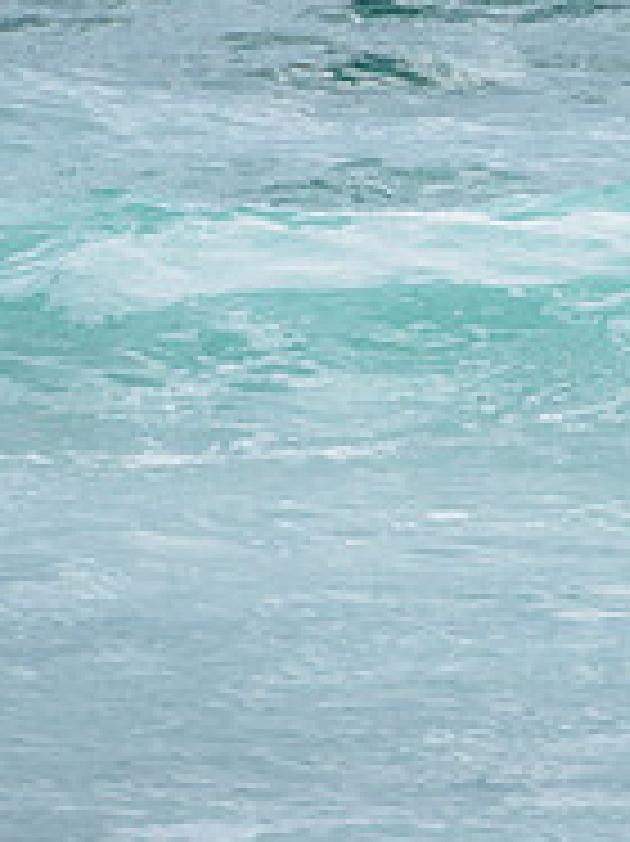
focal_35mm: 1462
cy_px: 209
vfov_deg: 1.4
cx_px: 1308
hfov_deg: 1.0
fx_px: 35518
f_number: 10
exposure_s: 1/1600
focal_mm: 400
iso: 500
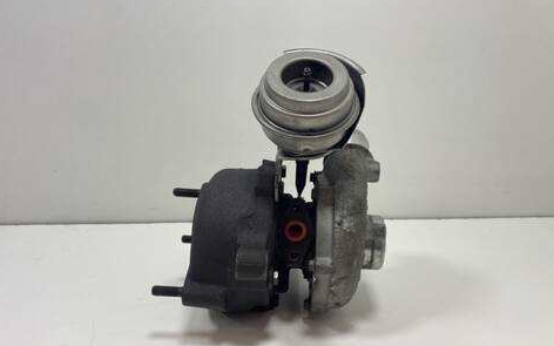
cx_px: 276
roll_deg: +0.2
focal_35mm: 28
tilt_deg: -17.9
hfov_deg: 66.5
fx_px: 423
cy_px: 194
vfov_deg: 44.5
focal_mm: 4.2
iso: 80
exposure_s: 1/100
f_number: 1.6
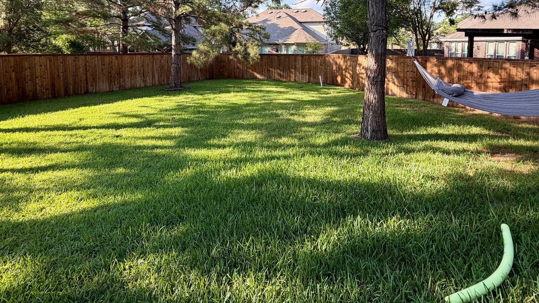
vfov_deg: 54.5
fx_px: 272
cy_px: 62
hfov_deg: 89.5
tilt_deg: -3.8
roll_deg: +0.2
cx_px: 281
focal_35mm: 19
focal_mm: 2.22
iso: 50
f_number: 2.2
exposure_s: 1/210
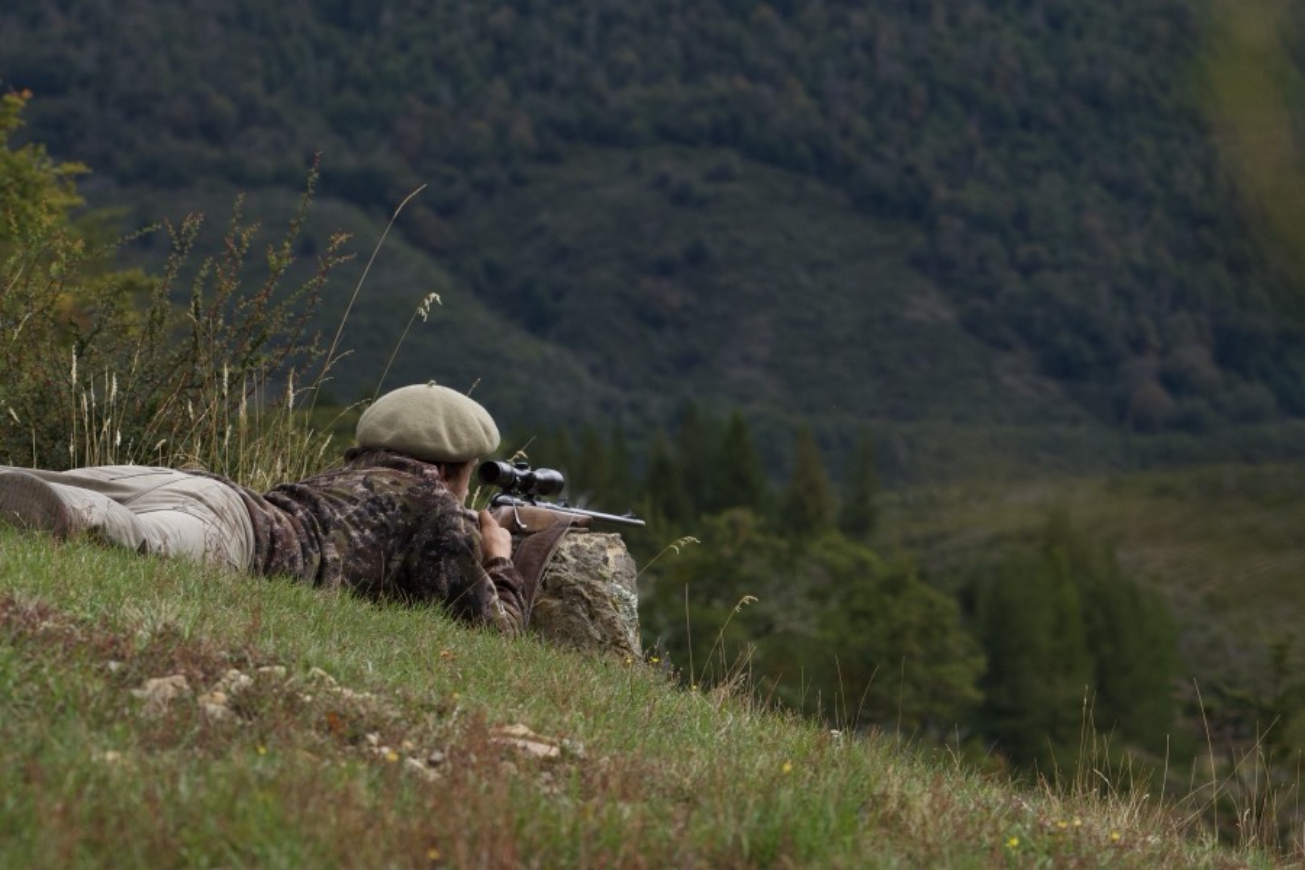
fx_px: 6361
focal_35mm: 176
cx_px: 652
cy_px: 435
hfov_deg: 11.7
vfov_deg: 7.8
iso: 800
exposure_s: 1/2000
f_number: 6.3
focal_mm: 117
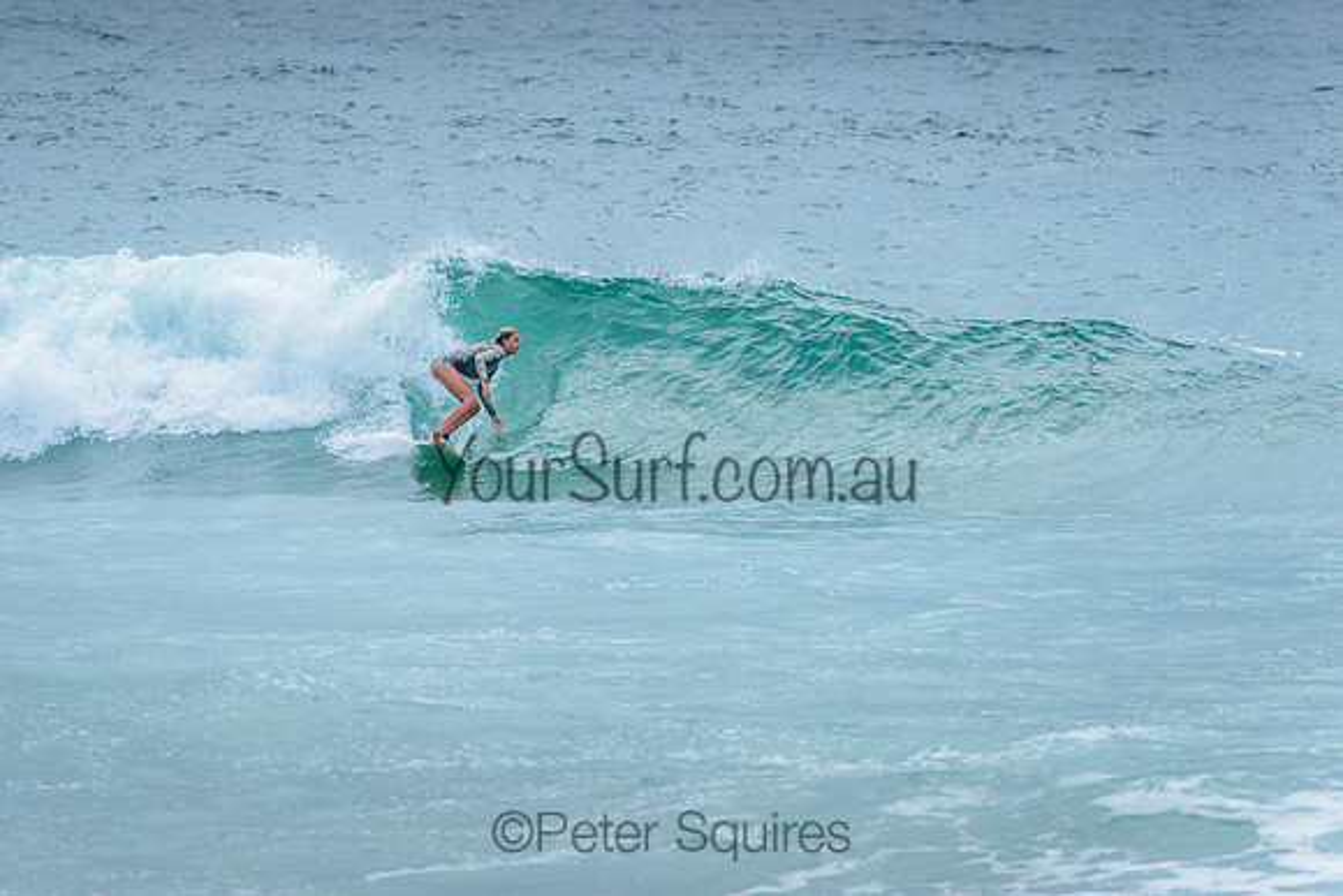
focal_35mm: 490
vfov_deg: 2.8
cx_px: 546
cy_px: 373
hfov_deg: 4.2
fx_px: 18289
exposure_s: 1/1600
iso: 500
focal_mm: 400
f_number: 7.1
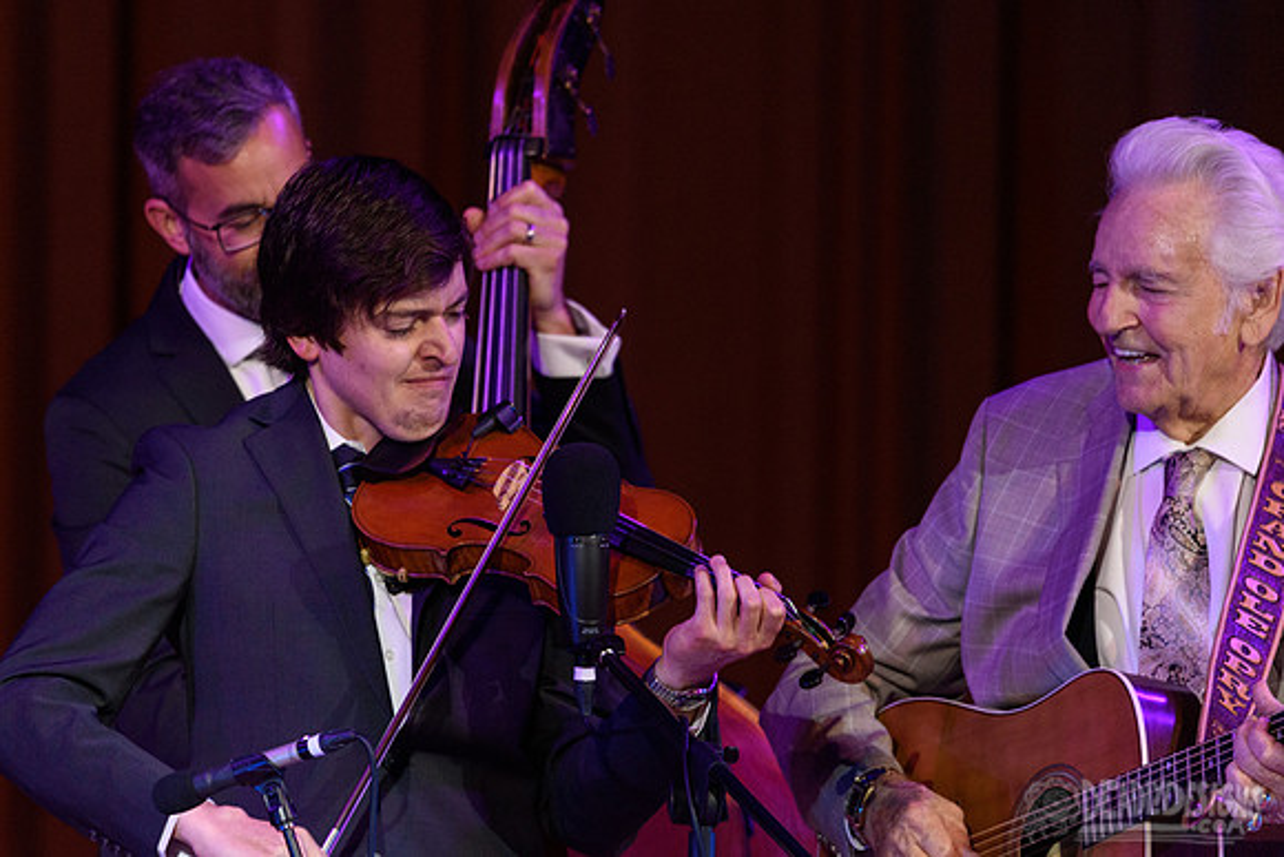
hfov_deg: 3.2
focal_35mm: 645
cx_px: 594
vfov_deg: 2.1
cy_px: 396
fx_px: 23016
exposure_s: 1/400
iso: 2500
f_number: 6.3
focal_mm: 600
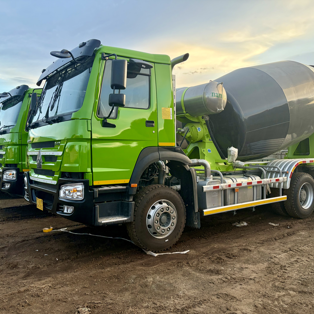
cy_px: 158
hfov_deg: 52.5
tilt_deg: -3.1
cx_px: 155
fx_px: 318
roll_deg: +1.0
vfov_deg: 52.5
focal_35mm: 31
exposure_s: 1/162
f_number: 1.6
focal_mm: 5.96
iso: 125
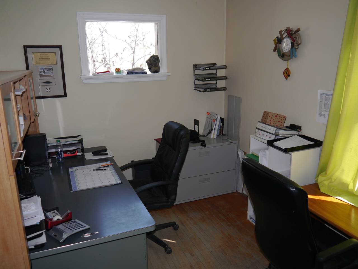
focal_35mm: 30
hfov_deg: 60.0
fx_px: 310
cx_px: 179
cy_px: 134
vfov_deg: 46.8
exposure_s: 1/125
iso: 160
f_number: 3.5
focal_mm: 15
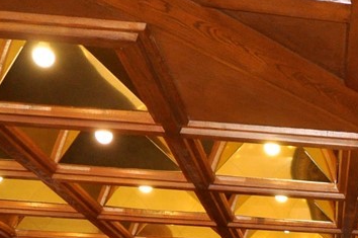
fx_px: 715
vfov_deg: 15.8
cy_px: 441
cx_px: 455
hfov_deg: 24.7
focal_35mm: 72
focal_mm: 10
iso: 800
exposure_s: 1/60
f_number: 3.5
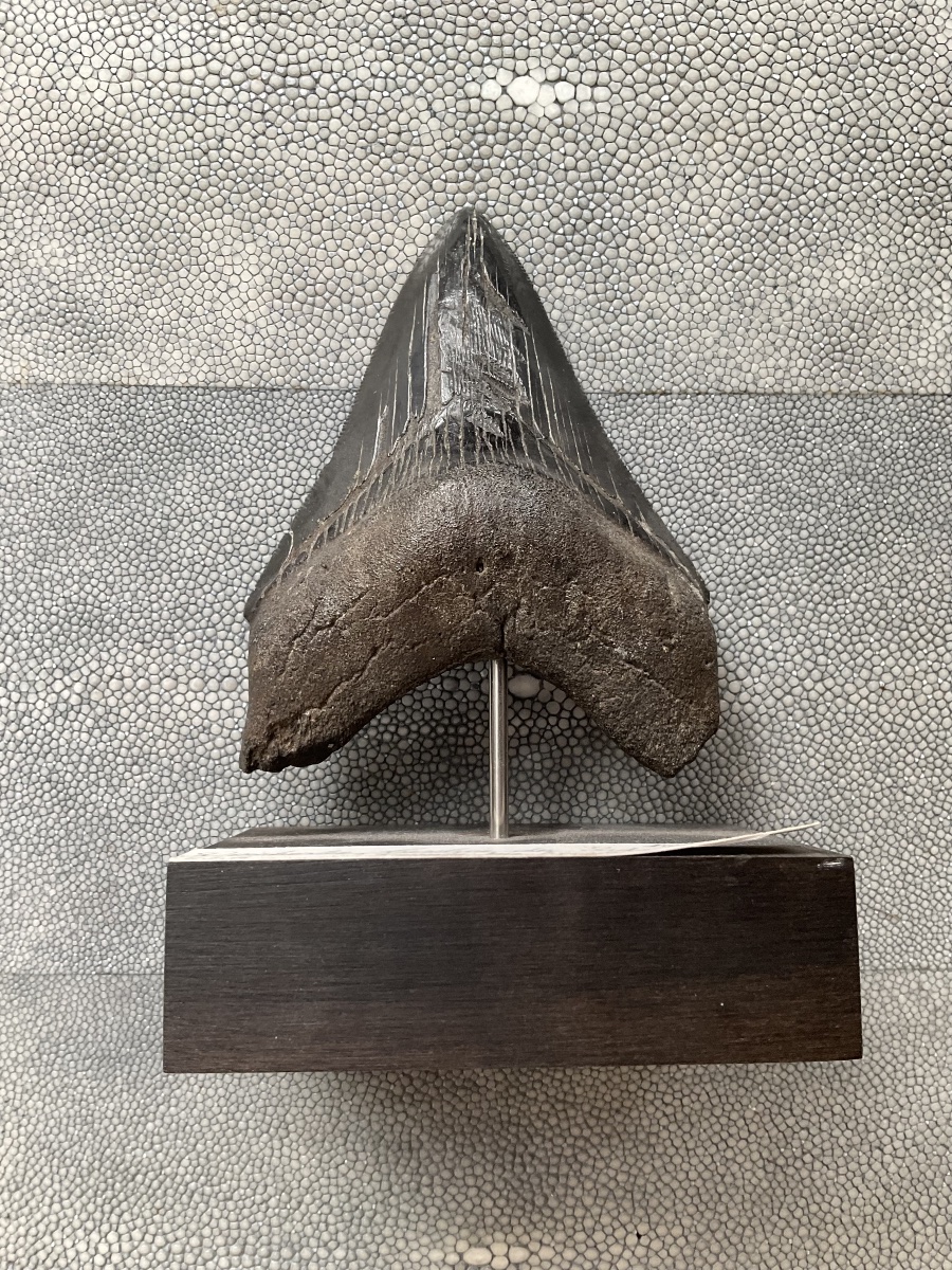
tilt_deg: -86.6
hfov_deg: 48.2
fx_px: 1063
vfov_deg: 61.7
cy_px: 635
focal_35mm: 29
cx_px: 476
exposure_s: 1/60
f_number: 1.8
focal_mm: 3
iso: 50
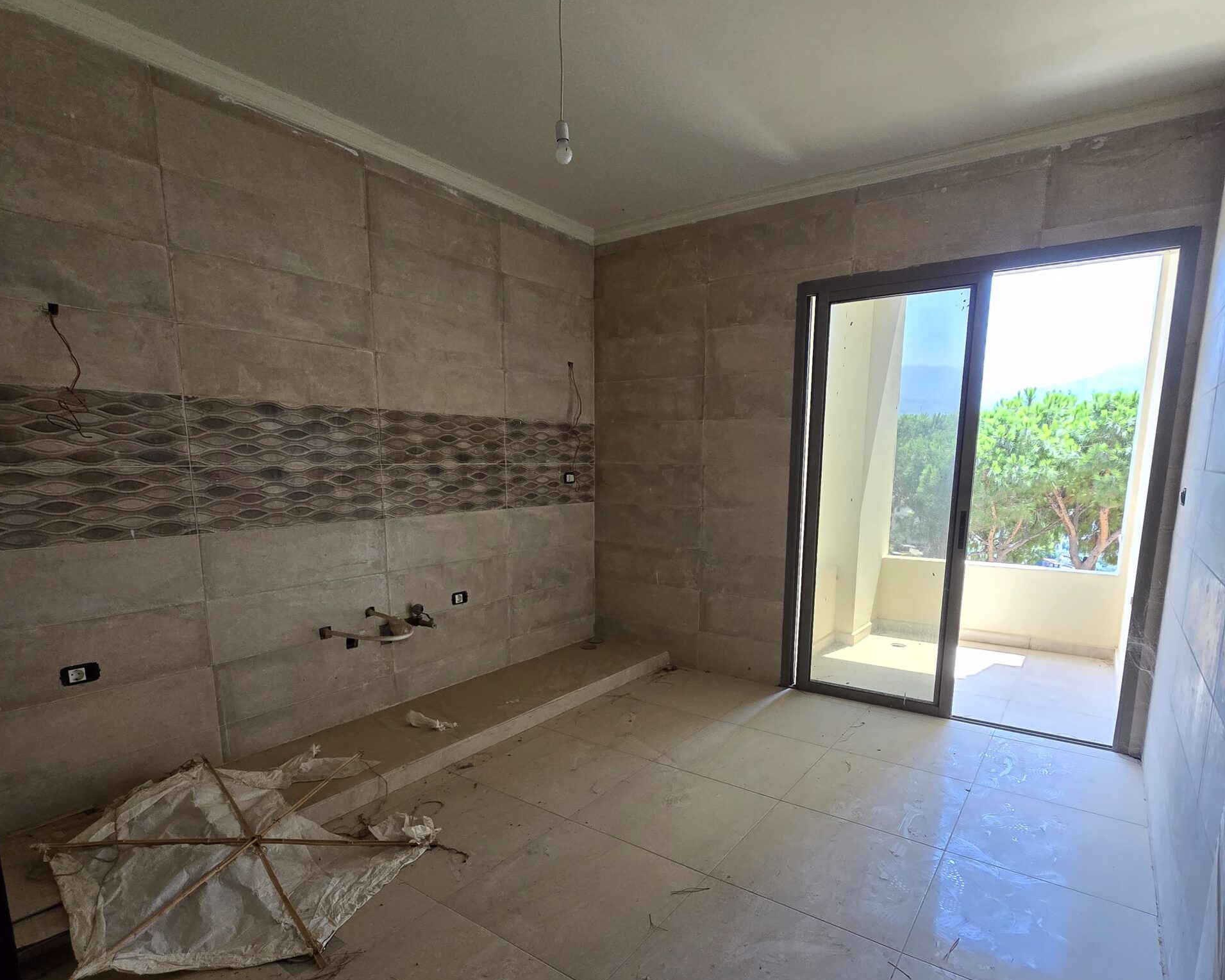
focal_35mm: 17
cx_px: 610
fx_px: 616
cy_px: 578
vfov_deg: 76.3
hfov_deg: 89.6
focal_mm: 2.2
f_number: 2.2
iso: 200
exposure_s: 1/359
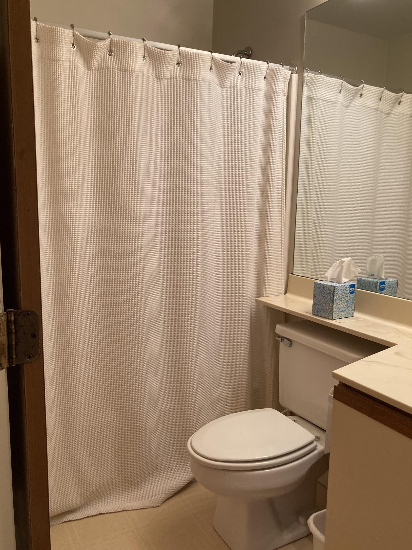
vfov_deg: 61.7
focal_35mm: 29
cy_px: 272
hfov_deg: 48.2
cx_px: 201
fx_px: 460
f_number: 1.8
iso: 80
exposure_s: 1/60
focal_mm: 3.99
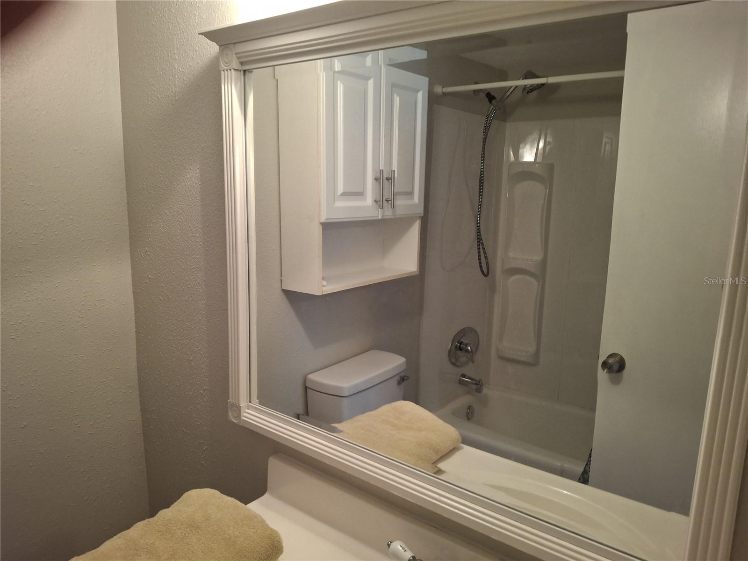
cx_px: 374
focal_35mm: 25
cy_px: 280
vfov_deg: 54.9
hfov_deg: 69.4
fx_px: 540
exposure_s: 1/60
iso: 320
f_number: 1.8
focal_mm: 4.69
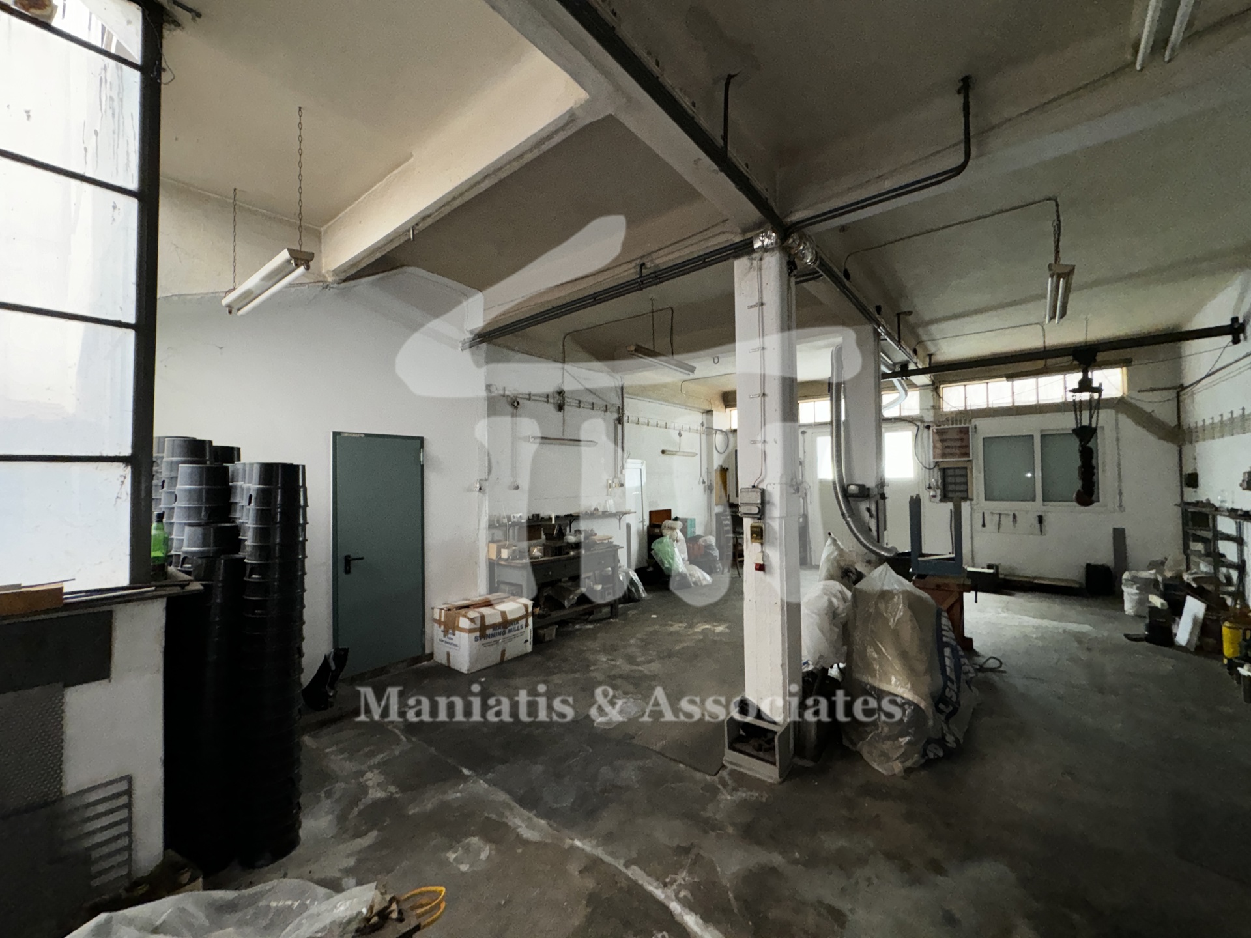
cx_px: 626
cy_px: 469
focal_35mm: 14
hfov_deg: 102.1
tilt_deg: -0.1
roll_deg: +0.9
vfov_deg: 85.7
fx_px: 506
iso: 160
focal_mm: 2.22
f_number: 2.2
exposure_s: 1/60
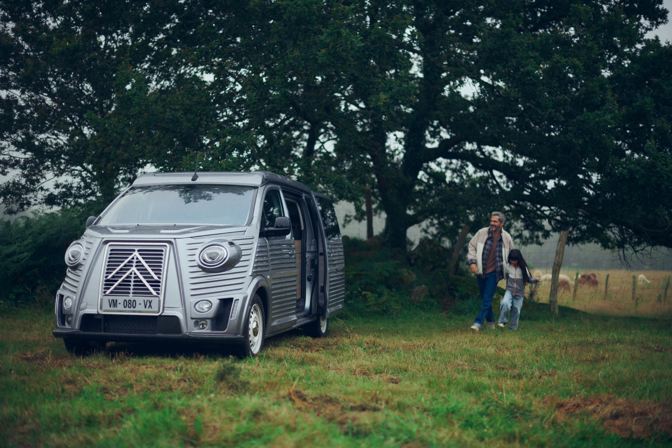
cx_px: 336
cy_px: 224
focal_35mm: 50
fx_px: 933
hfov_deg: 39.6
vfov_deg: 27.0
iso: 500
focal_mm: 50
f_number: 2
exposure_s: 1/3200
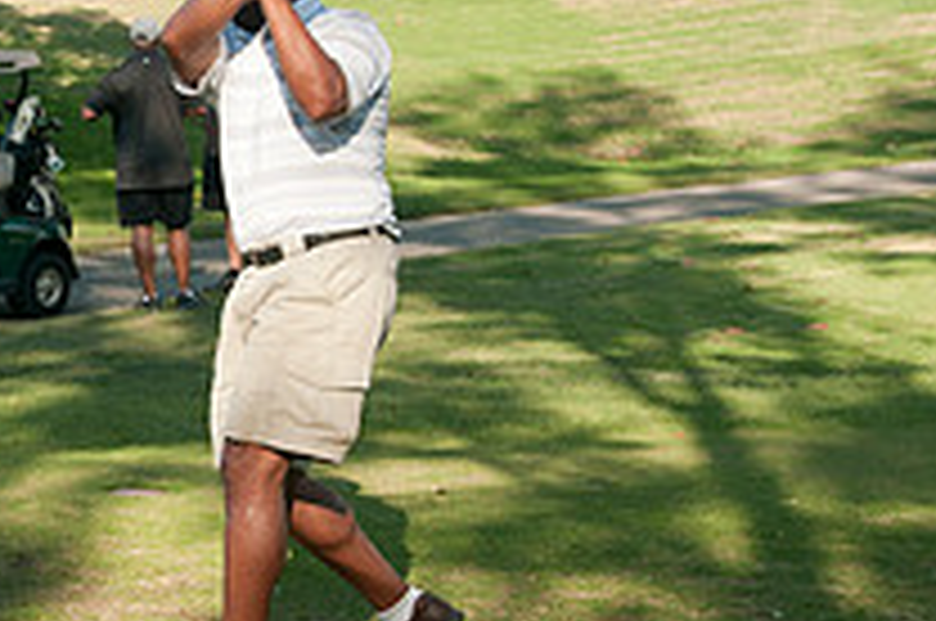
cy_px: 173
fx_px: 2830
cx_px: -171
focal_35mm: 109
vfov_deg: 12.5
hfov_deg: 17.9
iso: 160
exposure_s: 1/125
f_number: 5.6
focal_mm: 26
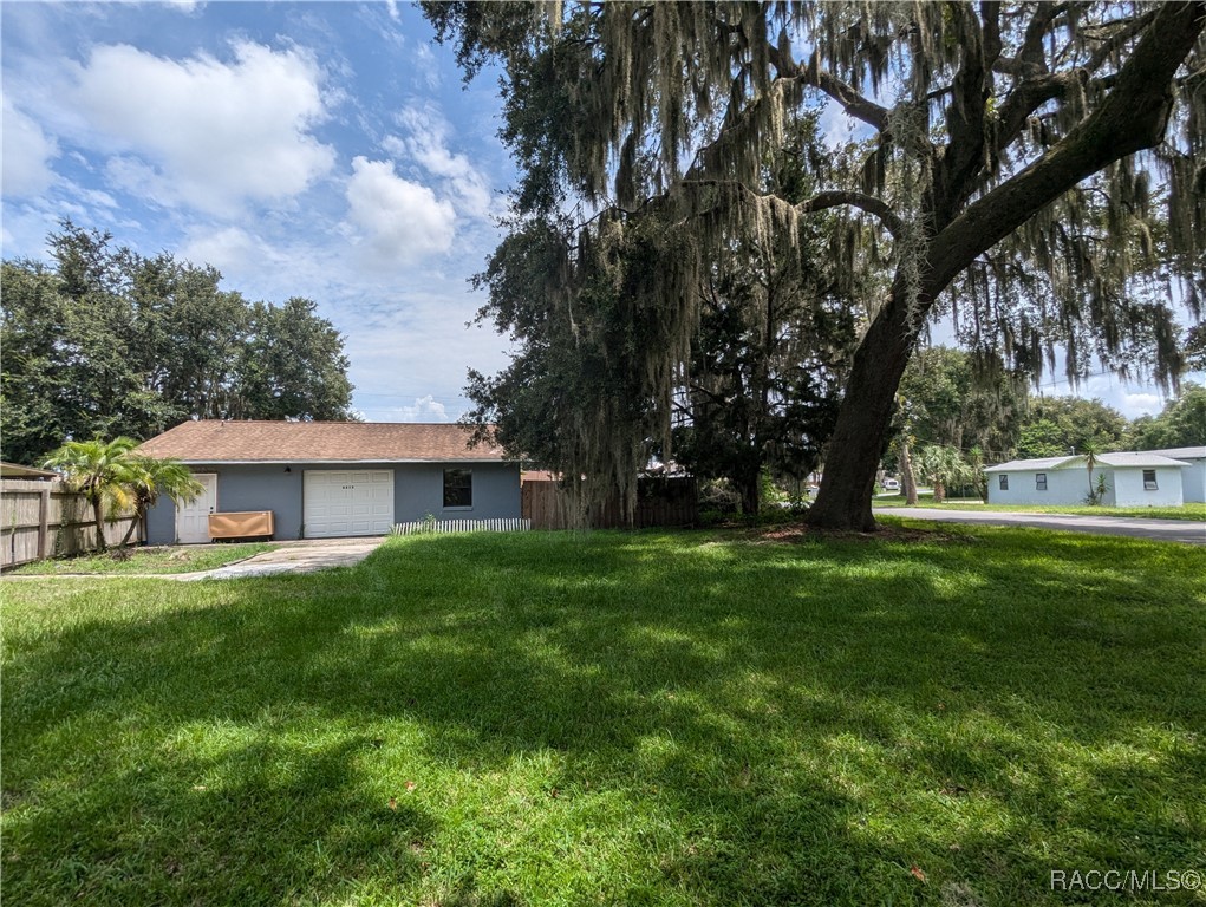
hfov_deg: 94.4
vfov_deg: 78.2
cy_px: 454
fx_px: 558
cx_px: 603
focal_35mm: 16
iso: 49
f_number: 2.2
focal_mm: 2.35
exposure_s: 1/2066
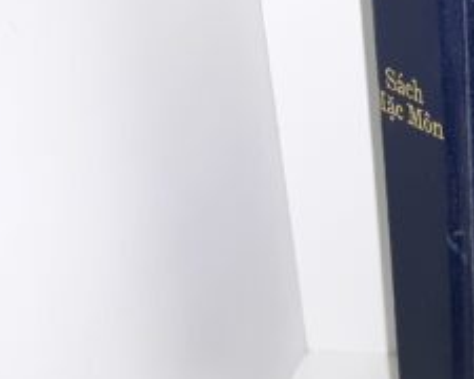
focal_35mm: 73
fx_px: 1024
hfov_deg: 23.4
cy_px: 208
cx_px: 598
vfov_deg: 21.0
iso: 80
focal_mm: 3.7
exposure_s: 1/120
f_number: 1.7
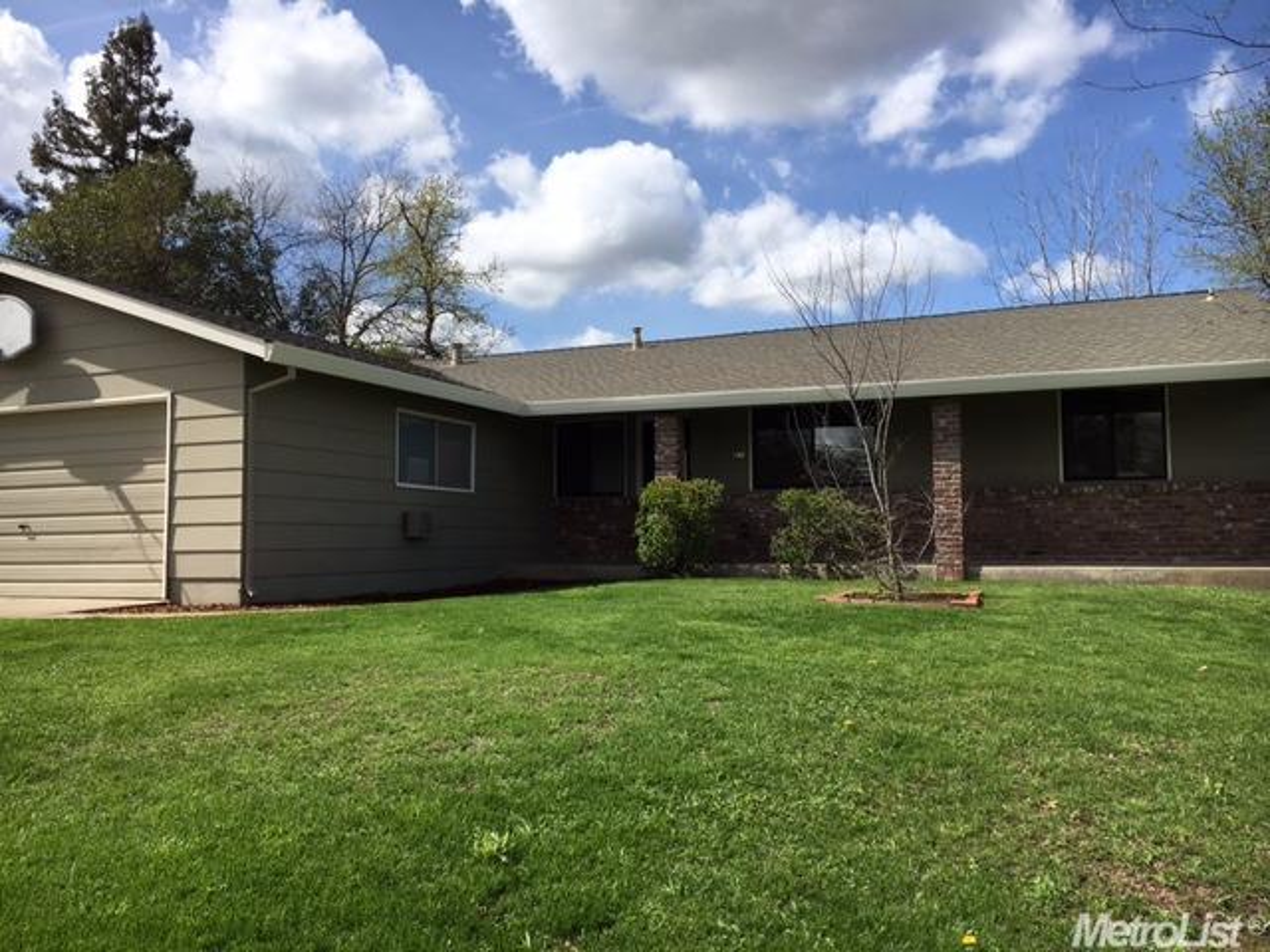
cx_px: 635
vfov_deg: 48.2
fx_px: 1064
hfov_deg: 61.7
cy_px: 476
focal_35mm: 29
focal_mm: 4.15
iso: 25
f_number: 2.2
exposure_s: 1/1876
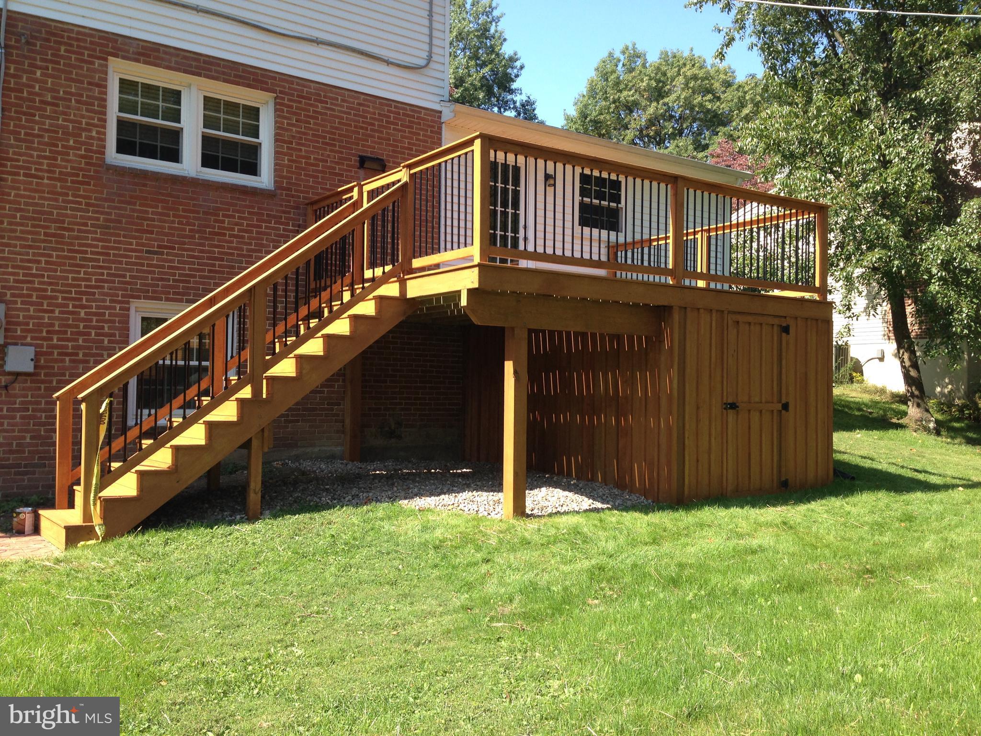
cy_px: 368
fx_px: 935
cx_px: 490
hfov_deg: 55.4
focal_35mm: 33
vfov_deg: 42.9
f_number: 2.4
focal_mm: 4.12
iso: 50
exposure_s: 1/423
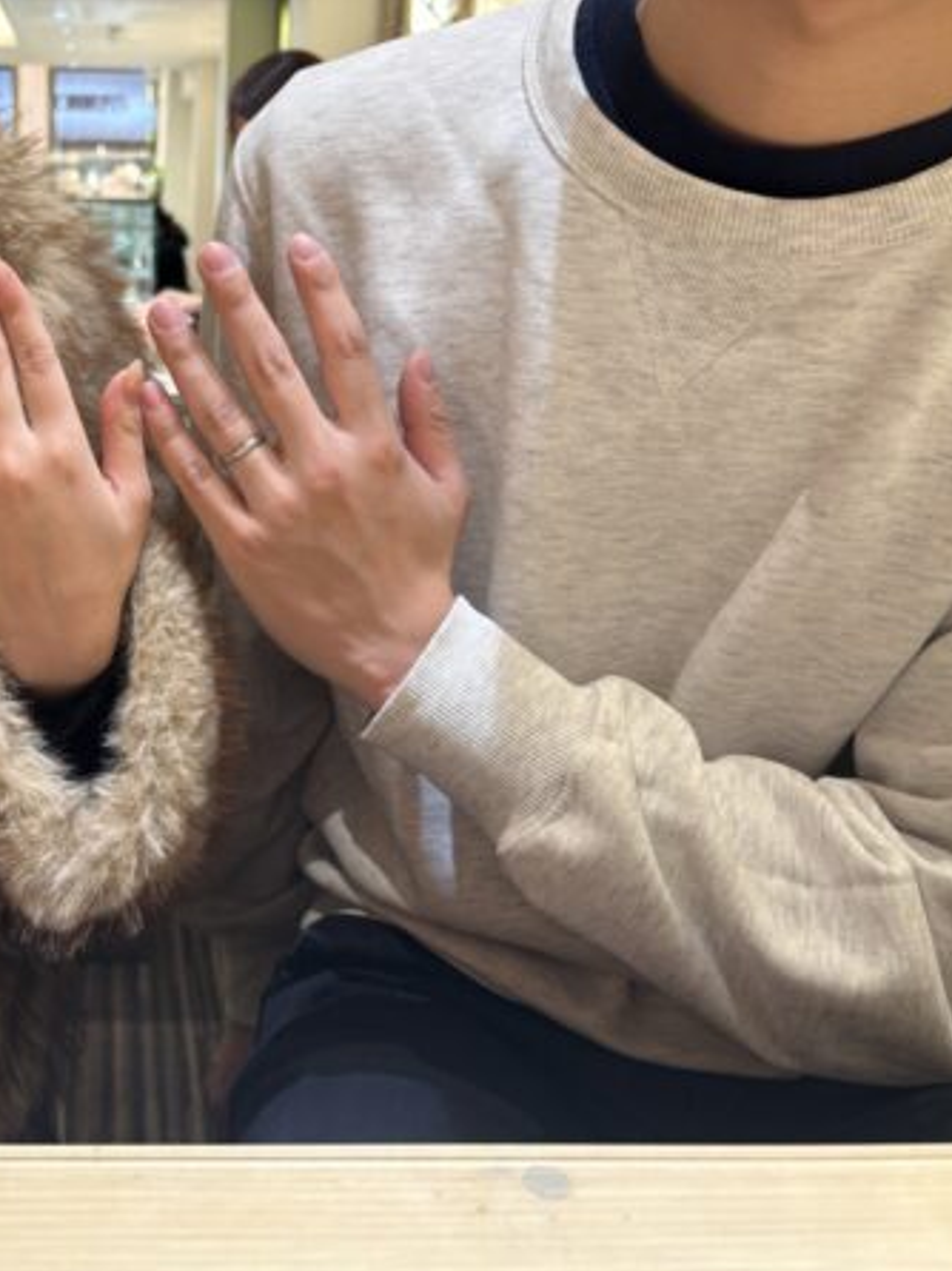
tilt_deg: -16.7
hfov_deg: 38.6
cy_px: 636
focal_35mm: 35
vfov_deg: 52.7
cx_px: 145
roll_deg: -0.9
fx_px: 1285
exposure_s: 1/60
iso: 64
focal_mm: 5.96
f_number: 1.6
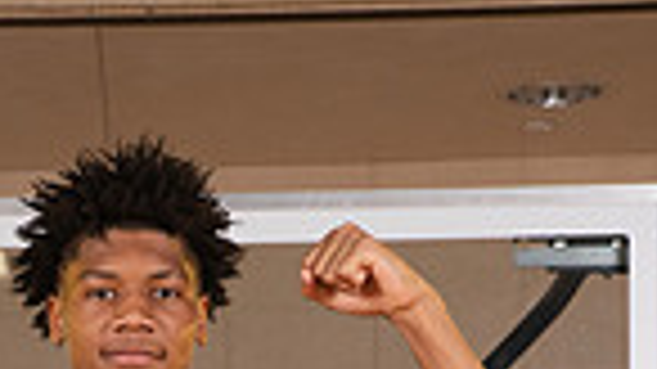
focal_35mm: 178
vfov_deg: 6.4
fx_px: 3100
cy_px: 968
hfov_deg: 12.0
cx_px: 112
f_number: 7.1
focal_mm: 55
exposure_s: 1/320
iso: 320
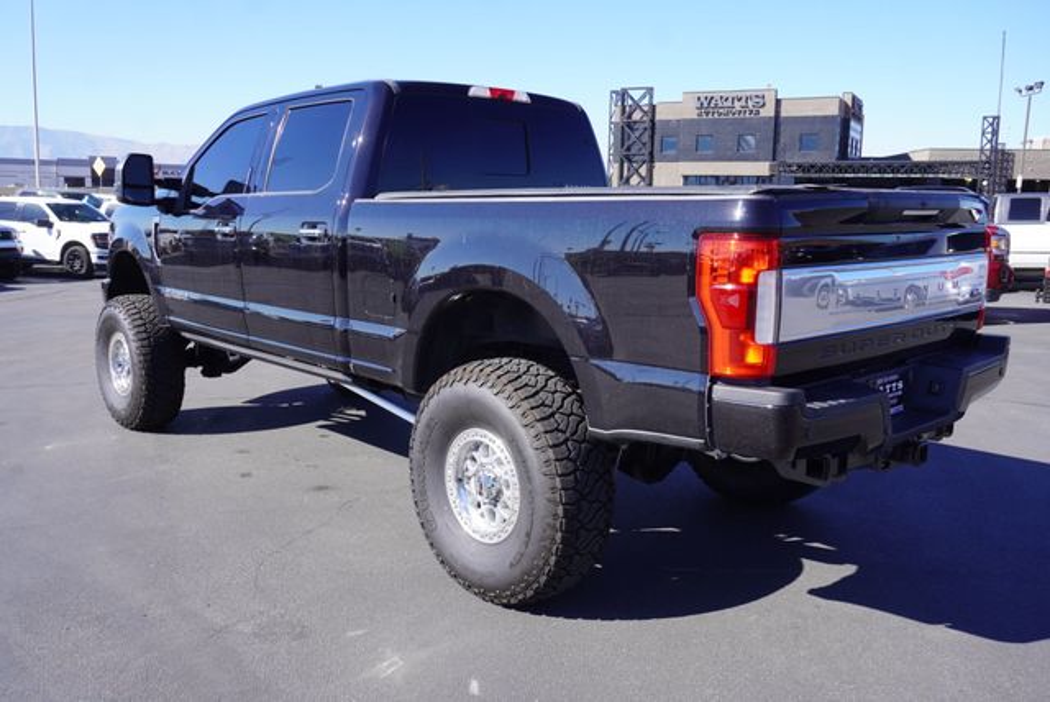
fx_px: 920
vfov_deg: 41.8
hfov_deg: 59.4
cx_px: 525
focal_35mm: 32
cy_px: 351
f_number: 8
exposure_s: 1/125
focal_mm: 21
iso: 100
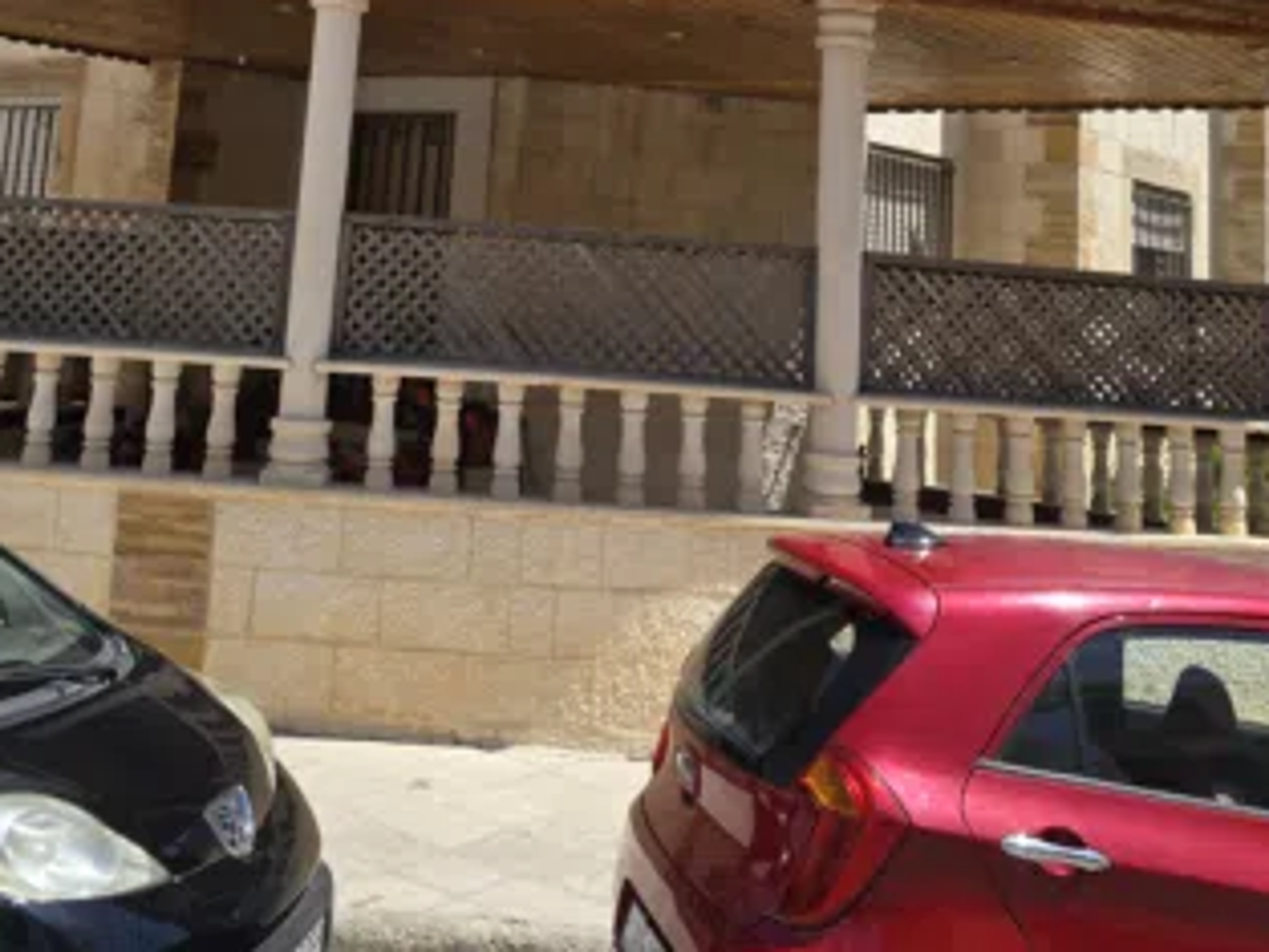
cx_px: 547
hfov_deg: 40.3
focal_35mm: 47
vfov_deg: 28.8
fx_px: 1724
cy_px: -16
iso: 12
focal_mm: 6.3
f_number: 1.7
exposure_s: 1/662
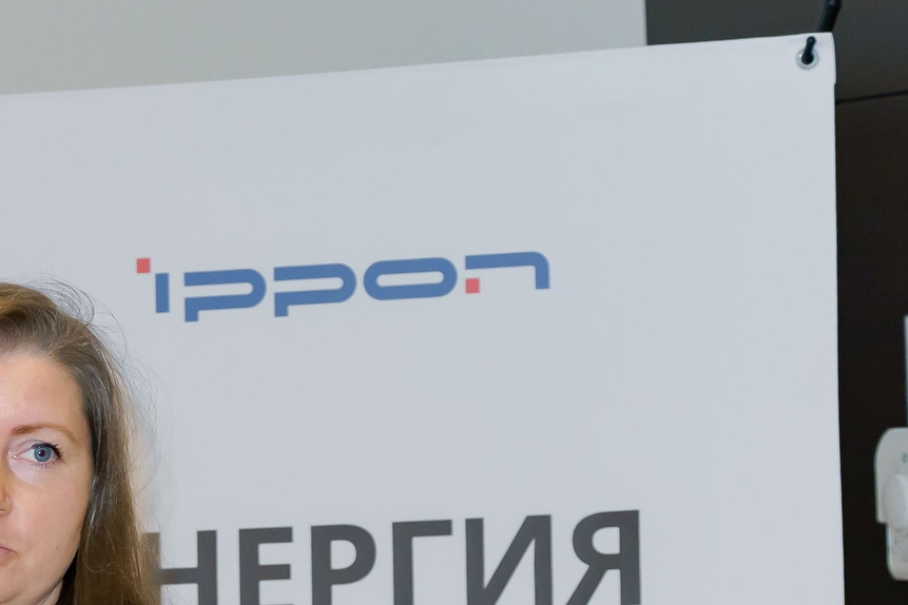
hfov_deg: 9.1
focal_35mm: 220
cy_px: 861
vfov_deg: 6.2
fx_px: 5548
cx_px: -389
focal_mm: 74
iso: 1600
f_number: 4.5
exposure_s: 1/125
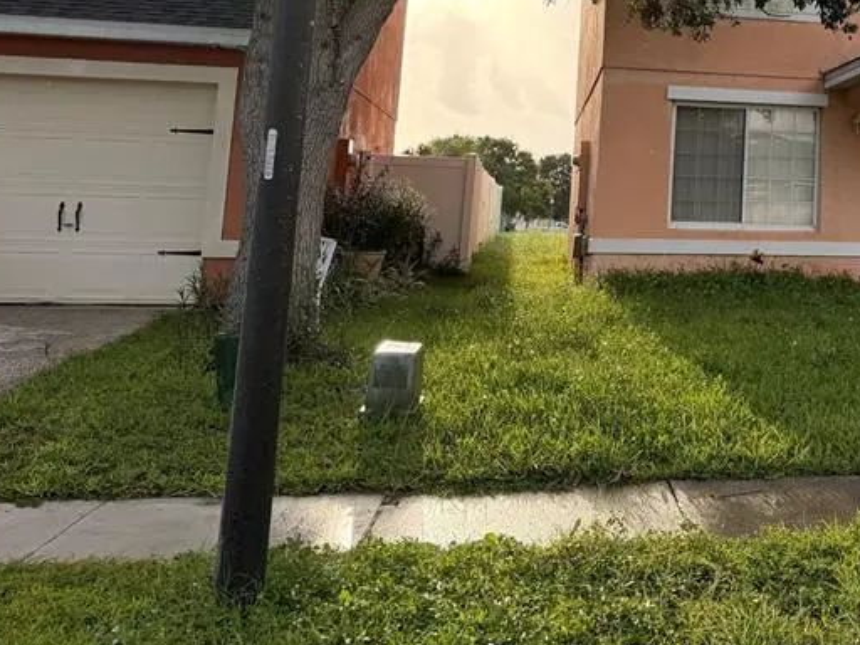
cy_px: 40
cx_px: 838
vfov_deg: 28.8
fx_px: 1193
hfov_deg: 36.2
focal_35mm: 48
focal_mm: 6.76
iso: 100
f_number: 1.78
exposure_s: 1/2445
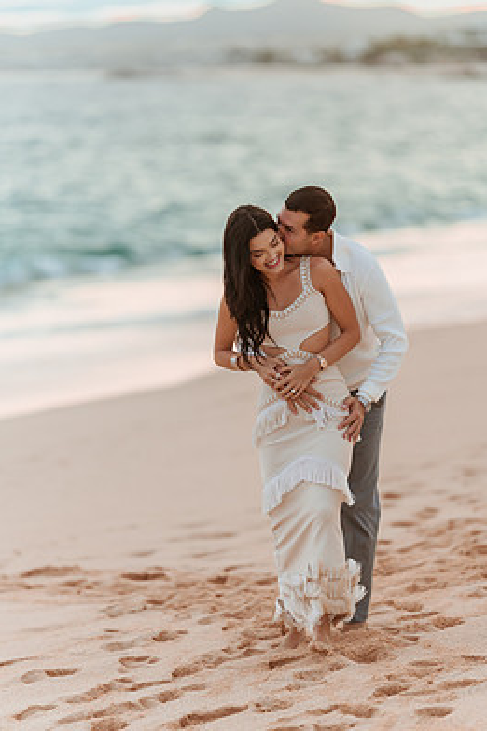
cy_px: 405
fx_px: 3148
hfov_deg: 8.8
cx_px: 233
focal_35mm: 155
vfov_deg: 13.3
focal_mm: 135
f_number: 1.8
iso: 320
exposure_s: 1/5000
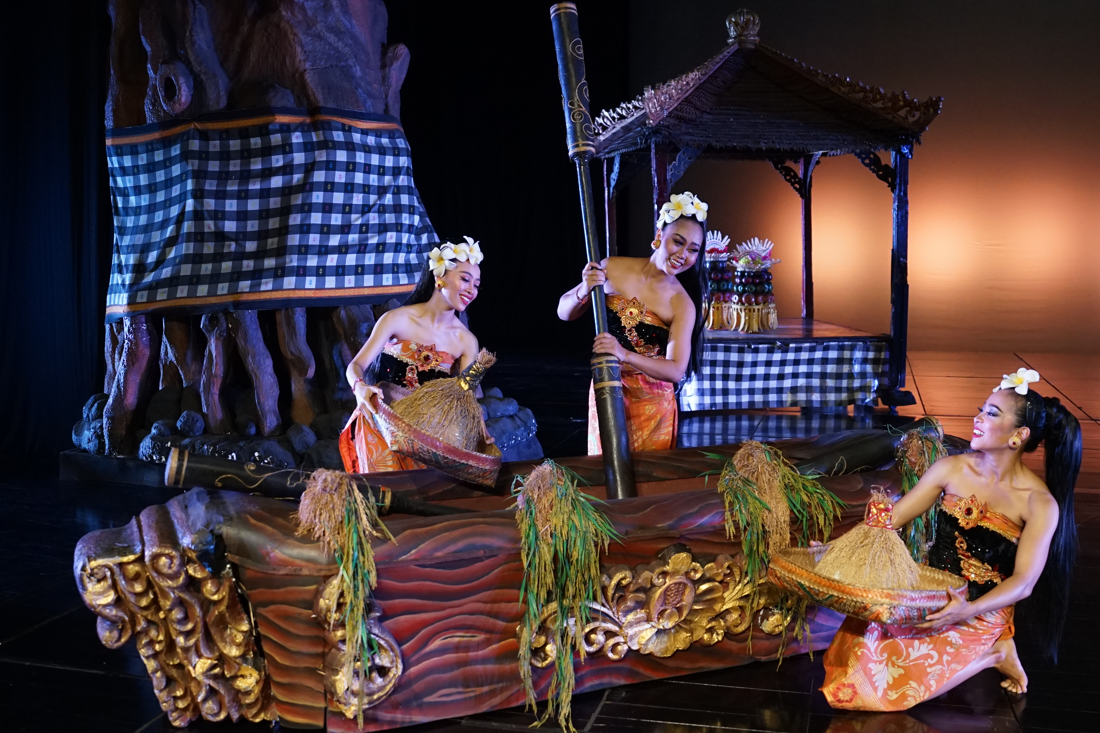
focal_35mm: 36
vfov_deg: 36.9
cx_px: 550
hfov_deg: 53.1
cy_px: 366
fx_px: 1100
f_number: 2.8
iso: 2000
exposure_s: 1/160
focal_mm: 24
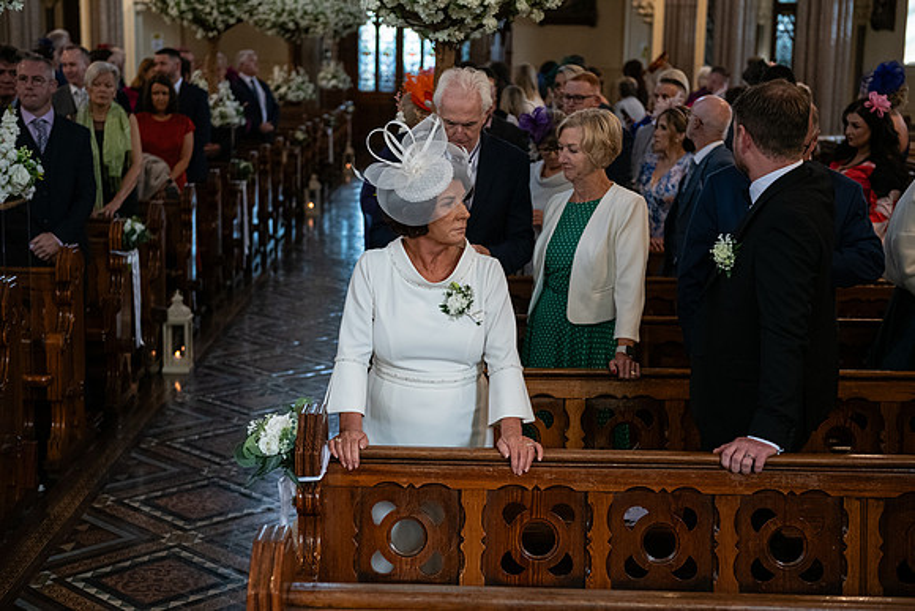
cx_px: 458
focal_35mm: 56
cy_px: 306
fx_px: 1424
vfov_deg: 24.2
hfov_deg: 35.6
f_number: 3.5
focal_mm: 56
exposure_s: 1/160
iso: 1600
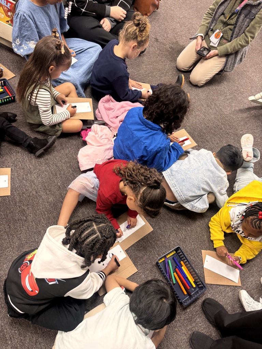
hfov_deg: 53.1
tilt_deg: -57.5
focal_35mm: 26
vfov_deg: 67.3
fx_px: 262
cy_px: 174
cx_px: 131
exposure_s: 1/60
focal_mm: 5.96
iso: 160
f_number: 1.6
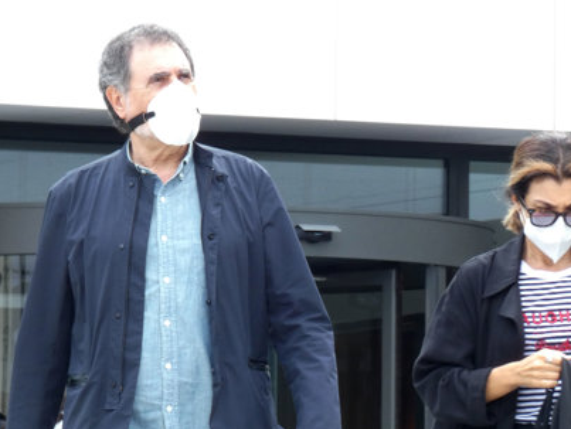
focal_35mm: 498
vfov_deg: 3.0
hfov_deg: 4.0
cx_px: 306
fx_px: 8222
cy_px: 361
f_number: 5.5
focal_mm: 52.2
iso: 160
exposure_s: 1/80
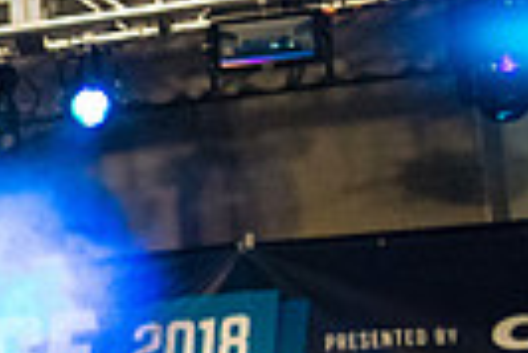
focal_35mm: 153
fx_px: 2246
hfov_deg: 11.7
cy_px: 387
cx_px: -615
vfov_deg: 8.9
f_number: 2
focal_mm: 35
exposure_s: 1/800
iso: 3200
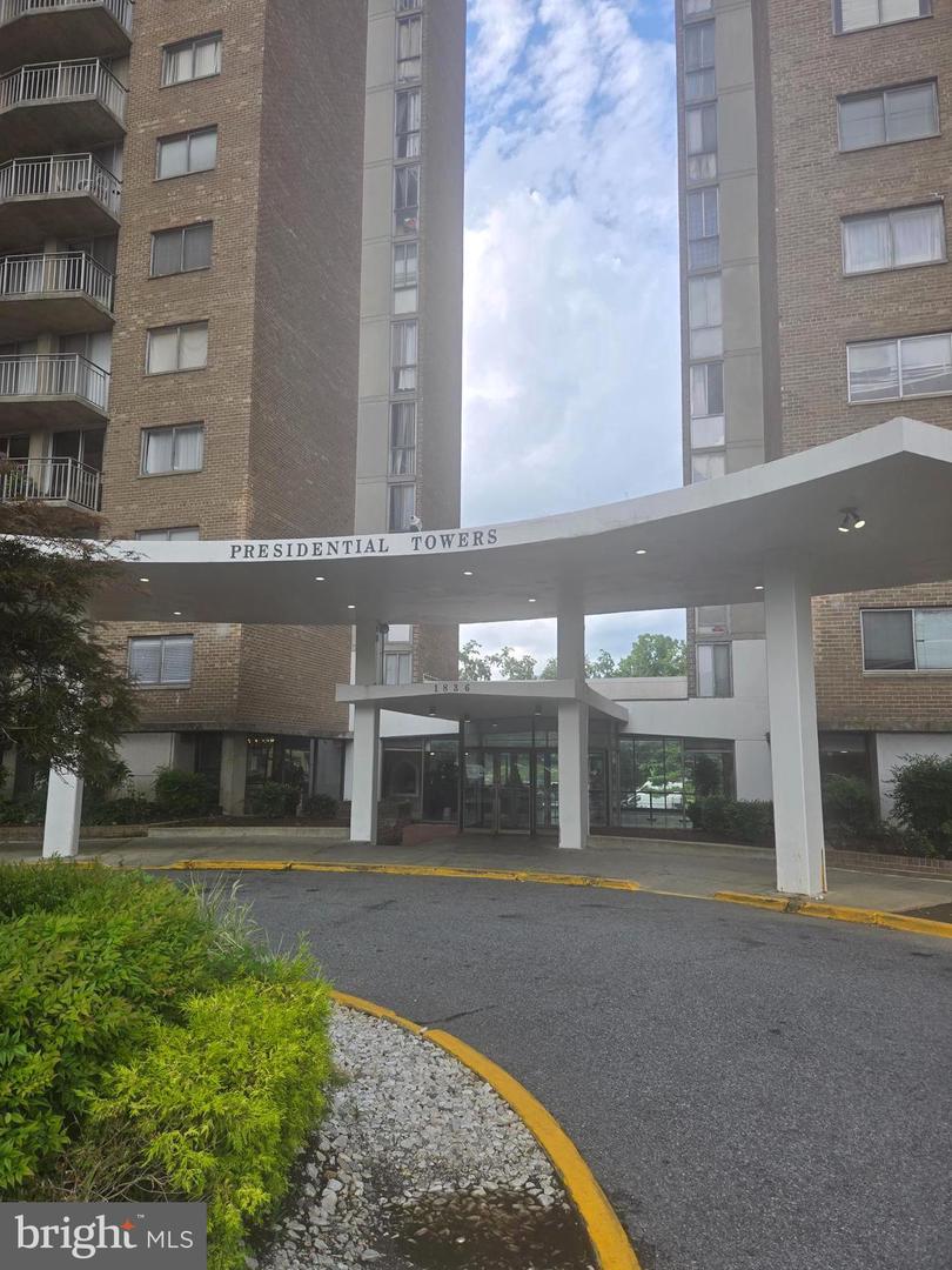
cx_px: 476
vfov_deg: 73.9
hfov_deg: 58.9
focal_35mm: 23
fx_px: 843
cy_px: 635
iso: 25
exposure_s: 1/781
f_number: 1.8
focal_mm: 5.4
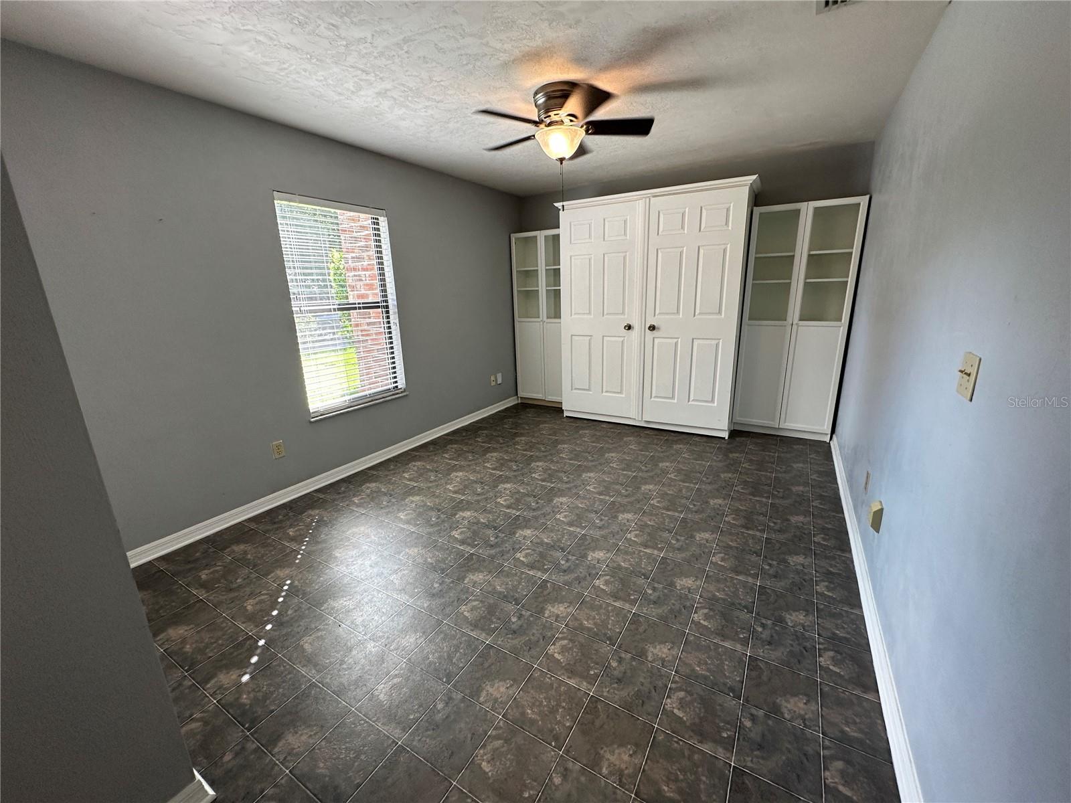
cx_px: 536
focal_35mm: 14
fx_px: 433
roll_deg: +1.5
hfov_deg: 102.1
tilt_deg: -14.4
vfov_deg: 85.7
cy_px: 402
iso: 160
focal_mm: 2.22
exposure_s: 1/120
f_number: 2.2
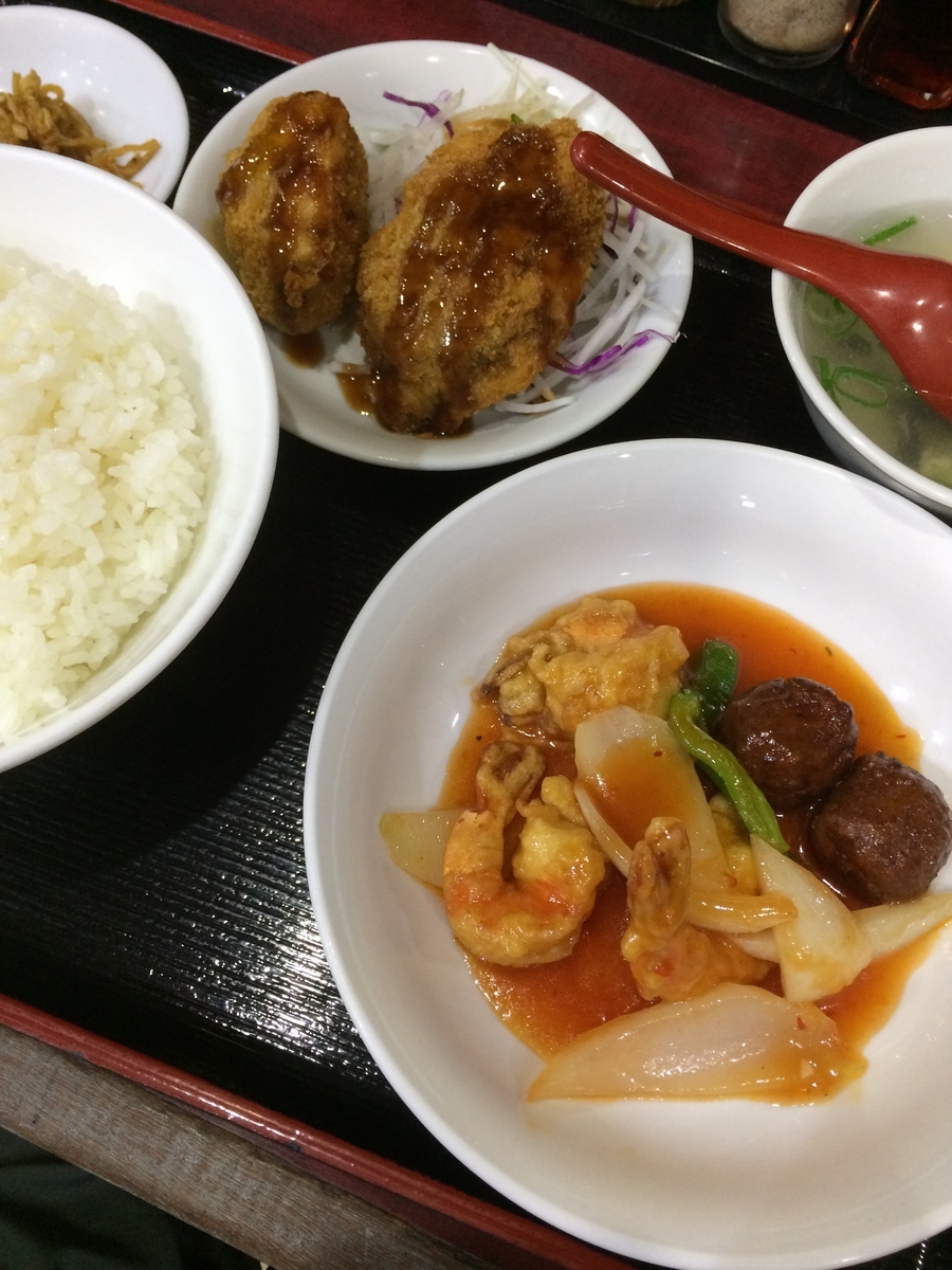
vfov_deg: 61.7
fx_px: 1063
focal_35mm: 29
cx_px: 476
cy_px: 635
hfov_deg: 48.2
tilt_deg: -67.3
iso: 160
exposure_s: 1/30
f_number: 2.2
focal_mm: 4.15
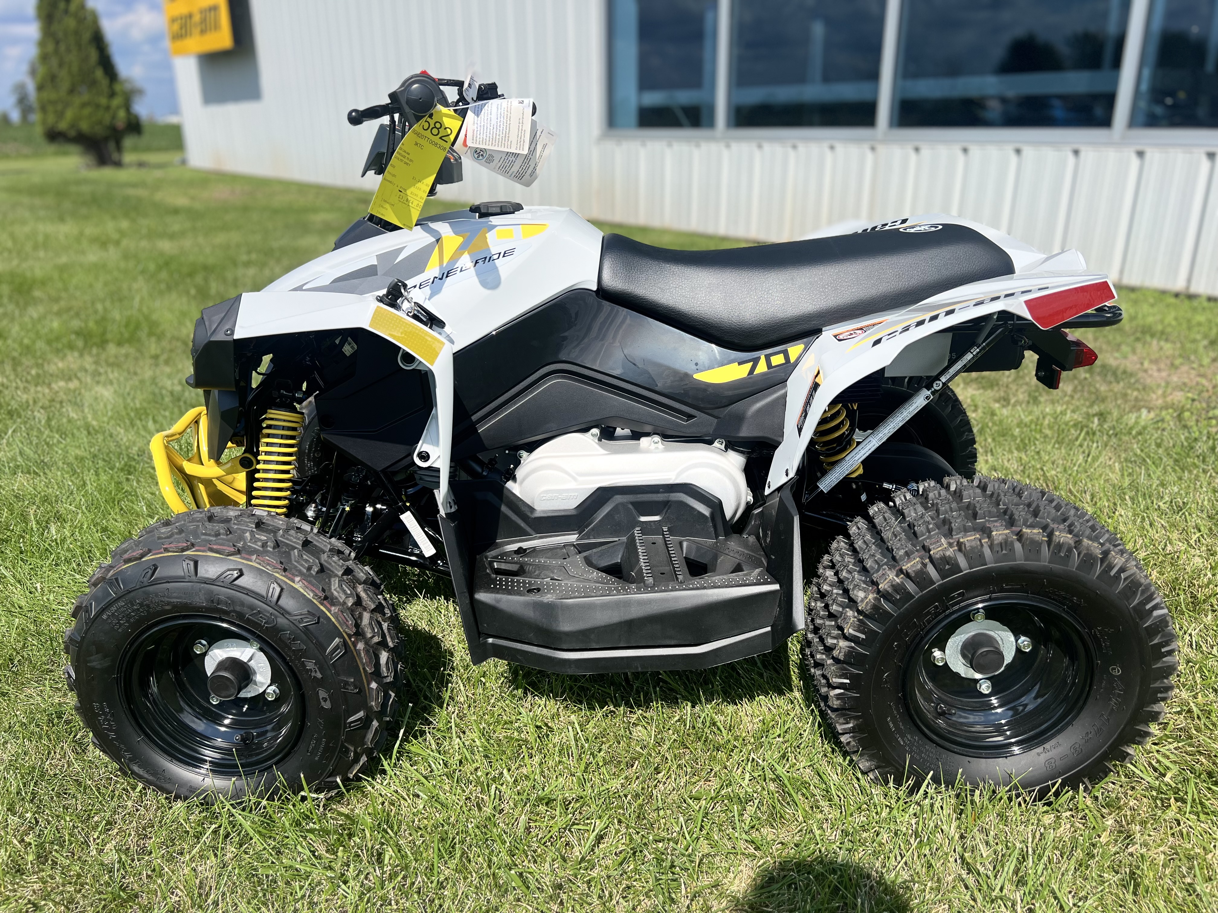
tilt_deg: -20.4
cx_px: 609
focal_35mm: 26
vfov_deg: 53.1
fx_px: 915
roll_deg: +1.2
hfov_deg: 67.3
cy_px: 456
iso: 50
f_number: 1.5
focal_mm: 5.7
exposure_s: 1/4831
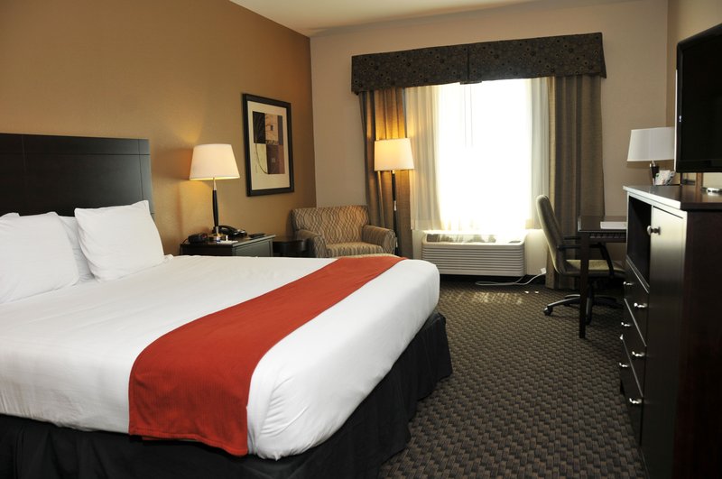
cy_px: 240
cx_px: 361
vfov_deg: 47.8
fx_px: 541
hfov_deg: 67.5
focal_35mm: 27
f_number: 5
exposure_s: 1/60
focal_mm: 18
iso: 200
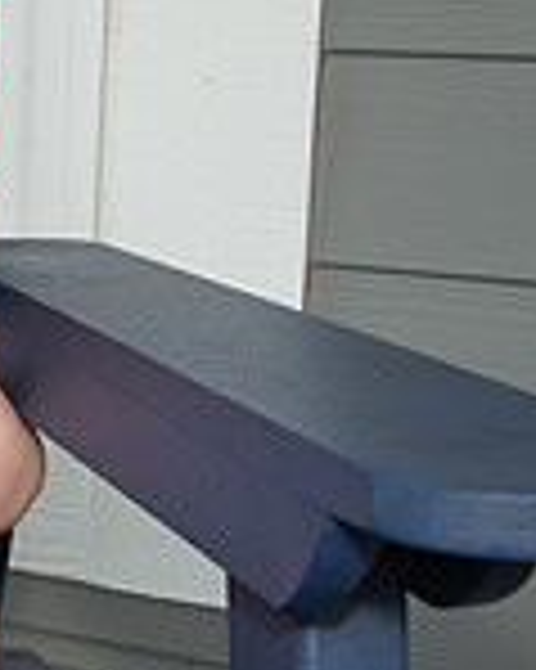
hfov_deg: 13.4
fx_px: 1906
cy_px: 207
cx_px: -589
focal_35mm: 96
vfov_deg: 19.9
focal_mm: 24
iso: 400
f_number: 5.6
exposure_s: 1/125
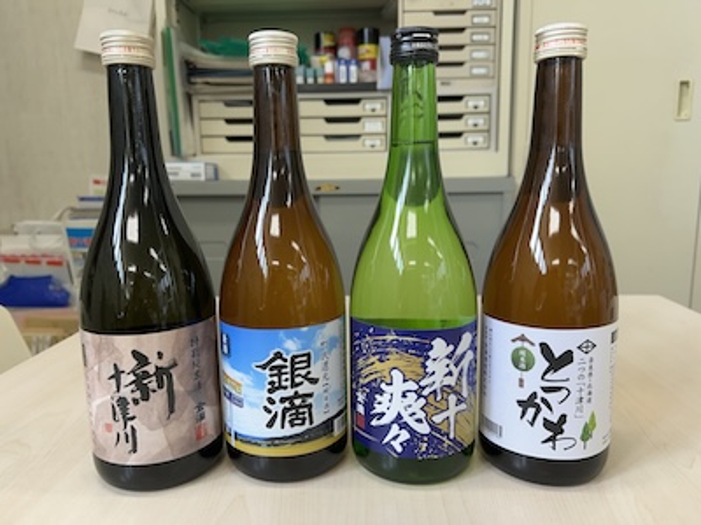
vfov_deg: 53.1
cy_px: 262
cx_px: 350
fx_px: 527
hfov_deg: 67.3
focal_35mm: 26
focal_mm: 5.7
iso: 80
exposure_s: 1/100
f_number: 1.5
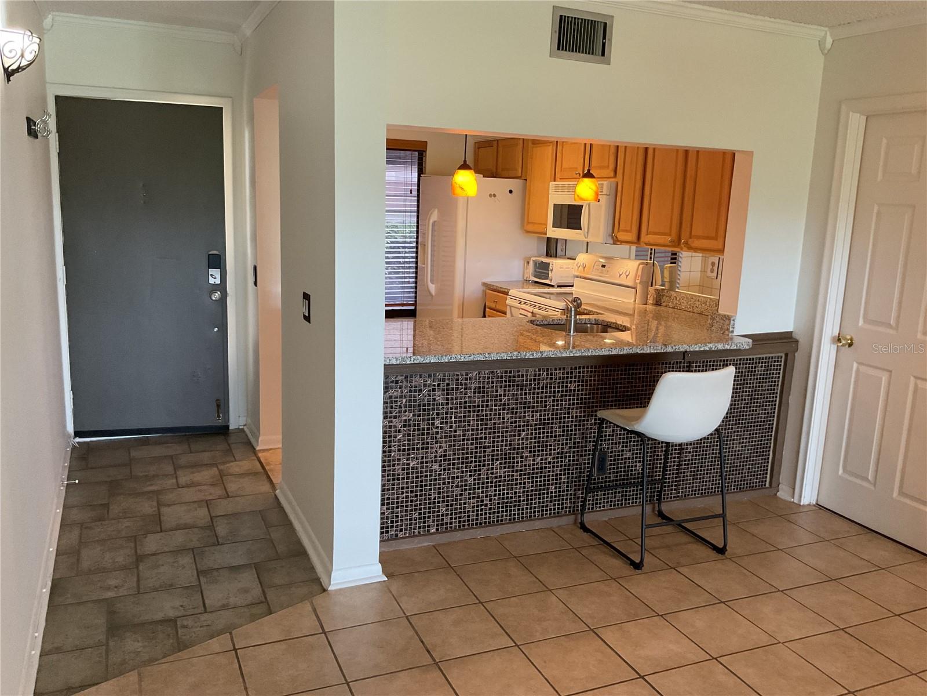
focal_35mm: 29
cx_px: 464
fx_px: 777
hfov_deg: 61.7
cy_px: 348
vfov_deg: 48.2
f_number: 1.8
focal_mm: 3
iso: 160
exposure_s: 1/60
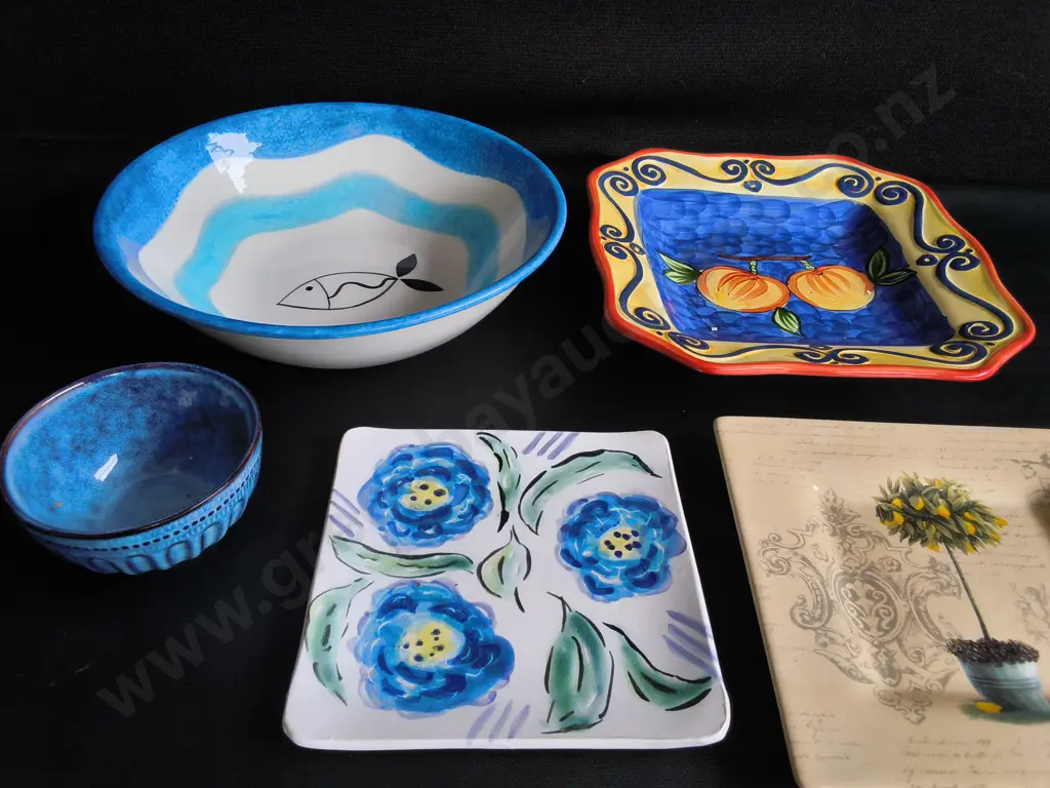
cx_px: 525
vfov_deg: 51.4
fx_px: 819
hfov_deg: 65.3
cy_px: 394
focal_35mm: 27
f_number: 2
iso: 40
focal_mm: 2.87
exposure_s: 1/100
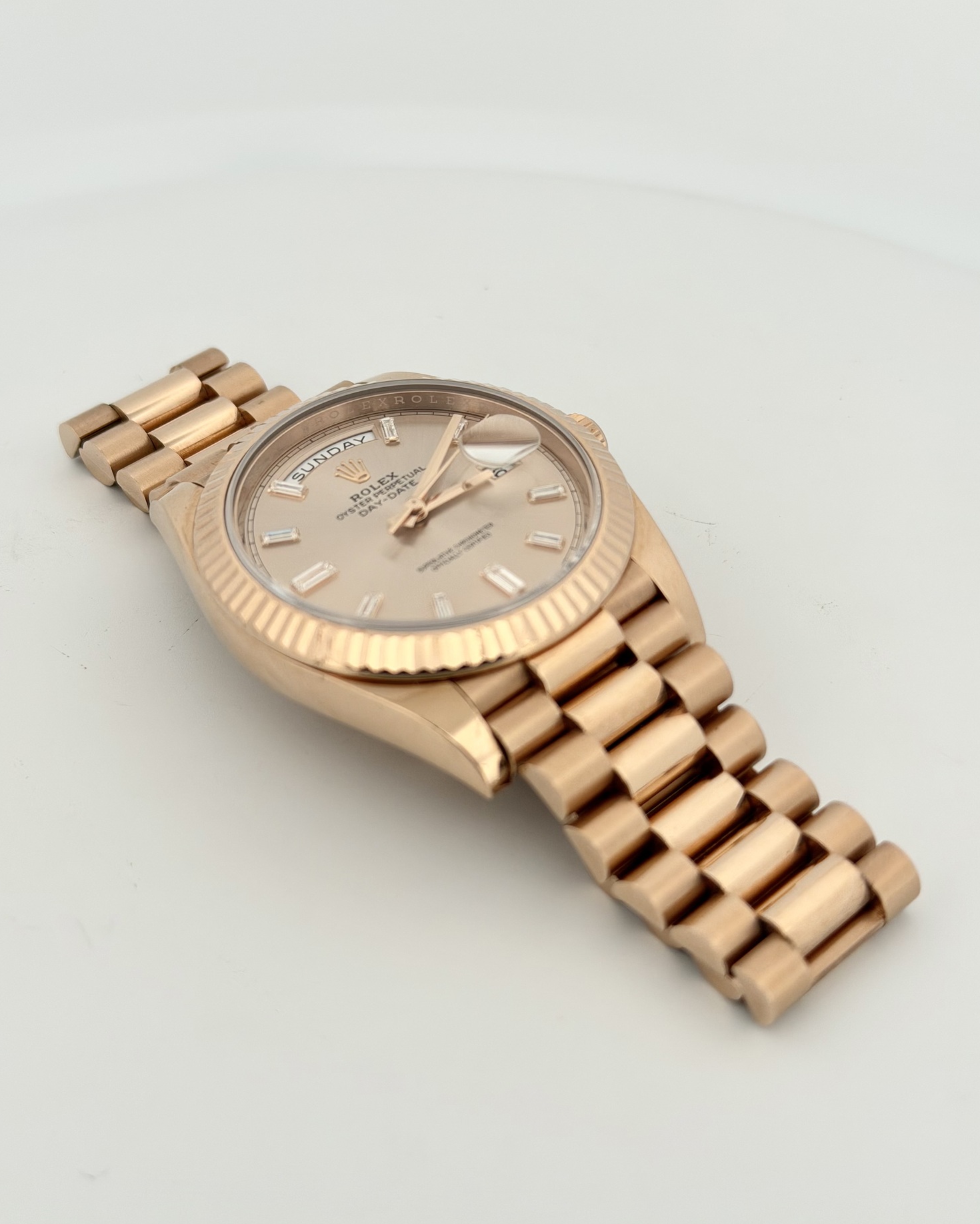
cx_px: 487
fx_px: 1849
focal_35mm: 51
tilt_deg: -43.9
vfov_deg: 36.6
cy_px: 597
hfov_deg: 29.7
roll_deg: -1.2
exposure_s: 1/1167
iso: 64
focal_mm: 6.76
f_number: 1.78
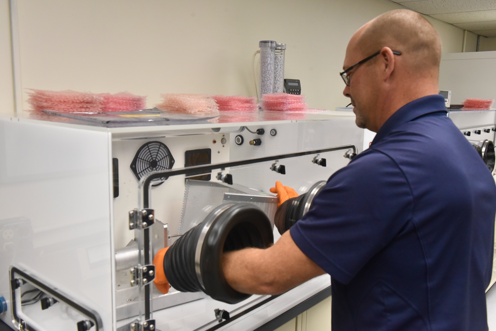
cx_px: 248
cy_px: 166
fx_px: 469
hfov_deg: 55.8
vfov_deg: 38.9
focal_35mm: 34
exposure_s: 1/250
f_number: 8
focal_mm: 34
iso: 4000
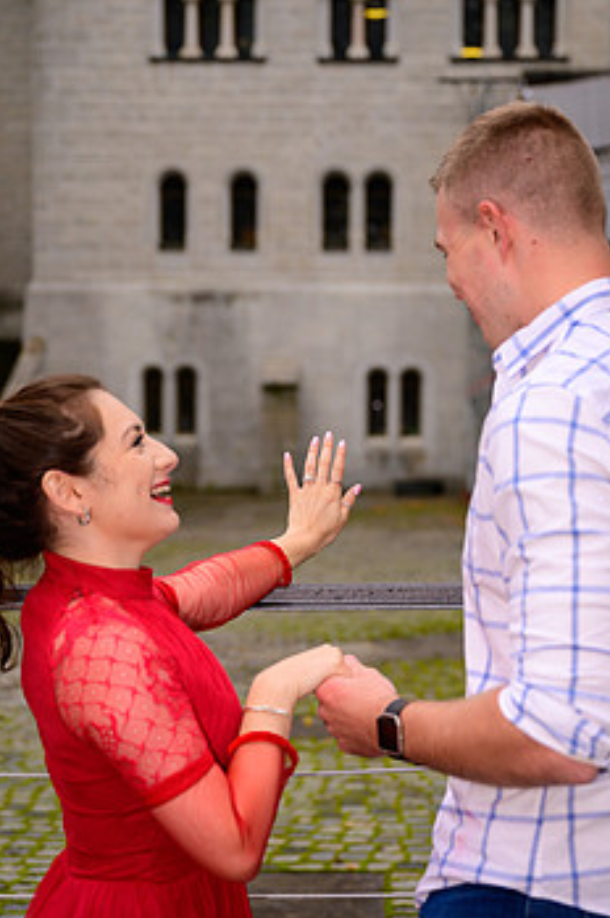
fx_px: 1808
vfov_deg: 28.5
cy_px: 508
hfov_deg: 19.1
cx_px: 317
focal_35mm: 71
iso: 400
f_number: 3.2
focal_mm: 55
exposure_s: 1/1250
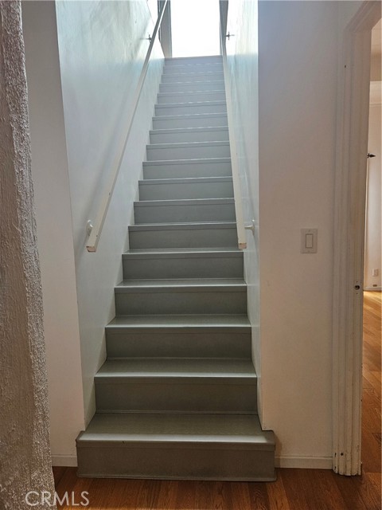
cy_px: 255
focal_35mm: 23
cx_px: 191
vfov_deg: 73.9
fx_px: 338
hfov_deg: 58.9
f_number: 1.8
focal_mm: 5.4
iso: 500
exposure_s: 1/240
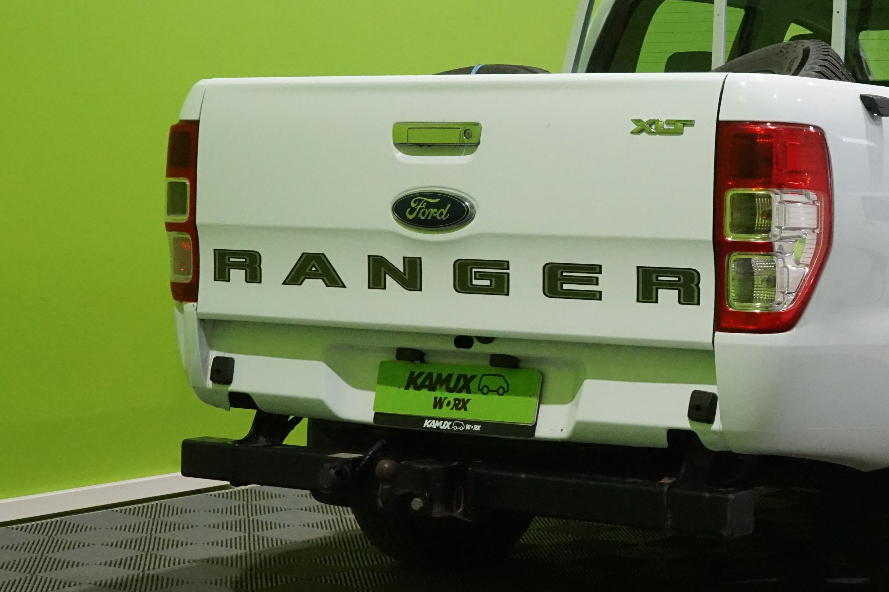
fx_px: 2000
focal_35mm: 81
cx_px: 767
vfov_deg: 16.8
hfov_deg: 24.5
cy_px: 202
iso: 6400
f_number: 13
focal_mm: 43
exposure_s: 1/80
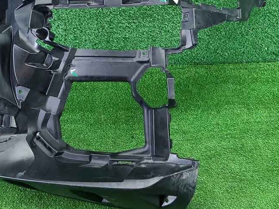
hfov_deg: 33.7
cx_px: 125
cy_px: 45
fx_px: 459
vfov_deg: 25.3
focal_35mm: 57
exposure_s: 1/50
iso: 265
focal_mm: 5.4
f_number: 1.8
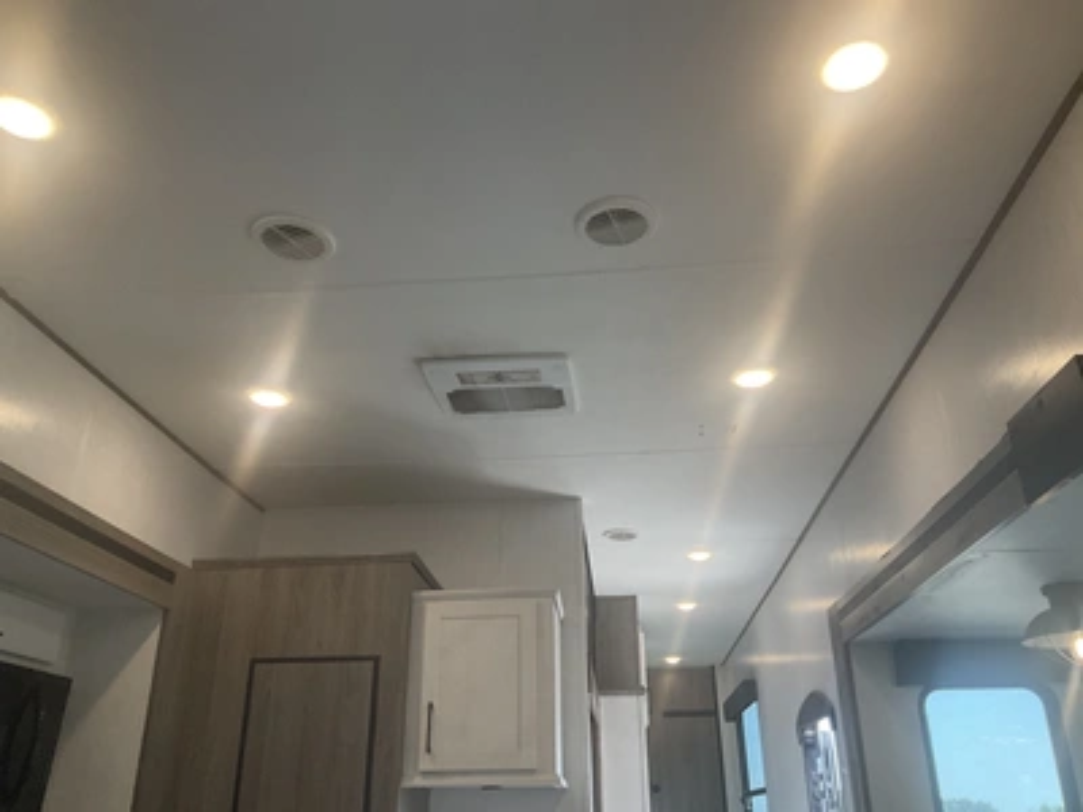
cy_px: 406
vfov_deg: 48.2
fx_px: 907
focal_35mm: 29
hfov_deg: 61.7
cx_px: 542
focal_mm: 3
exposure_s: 1/90
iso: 64
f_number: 1.8
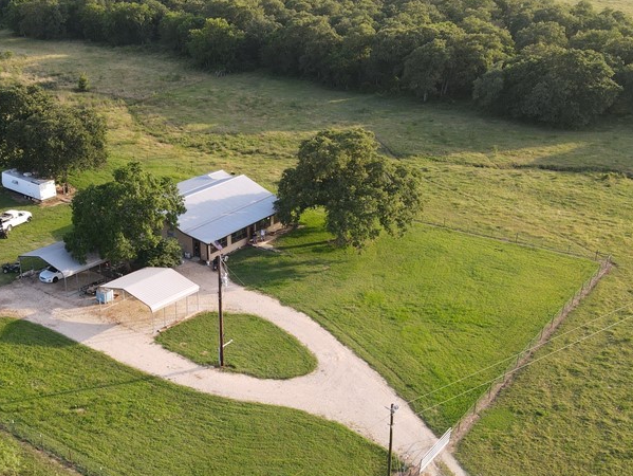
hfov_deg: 45.6
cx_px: 263
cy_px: 334
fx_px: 750
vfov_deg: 34.7
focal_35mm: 41
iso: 110
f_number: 2.8
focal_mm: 4.5
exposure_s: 1/160
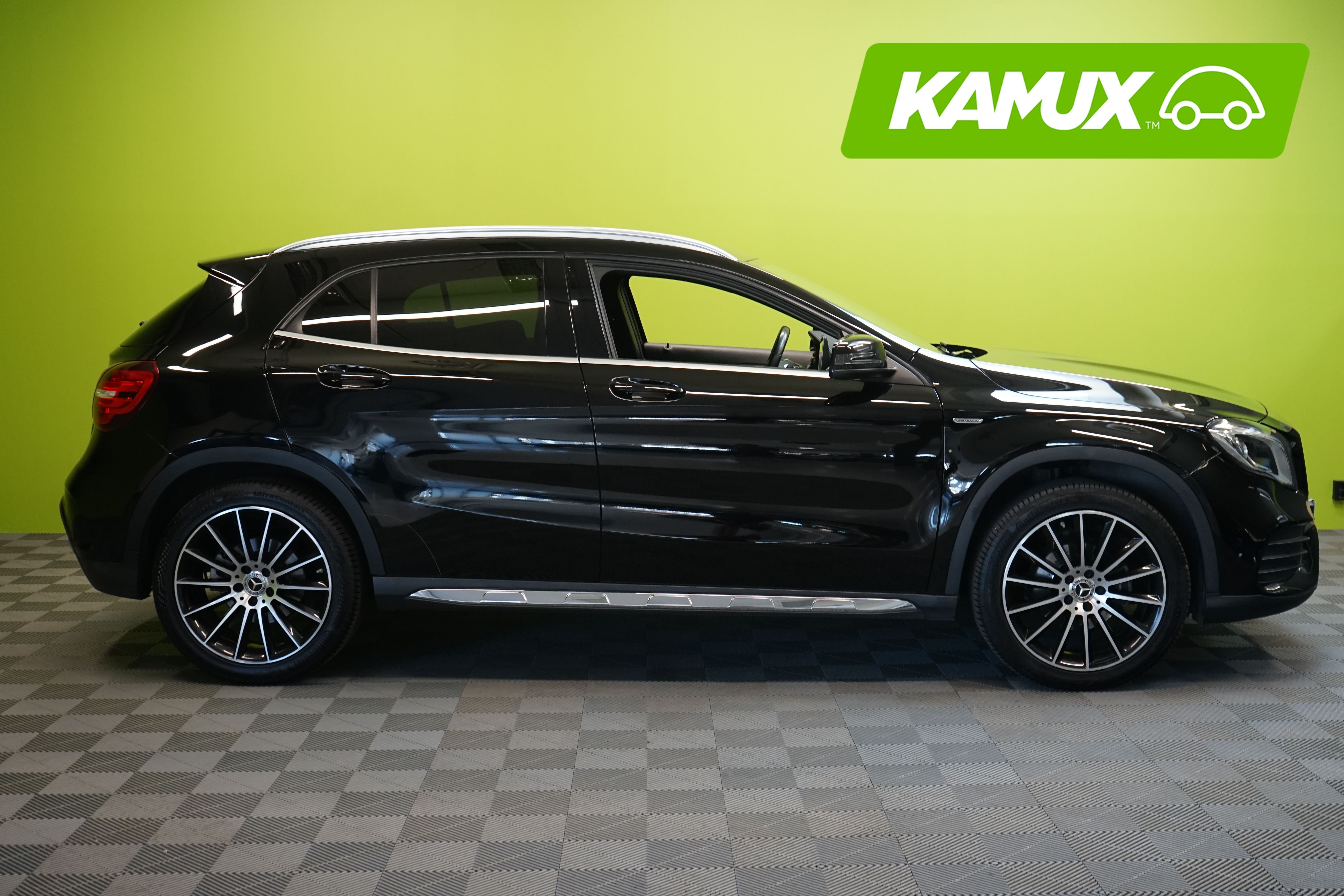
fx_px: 1605
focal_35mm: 43
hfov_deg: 45.4
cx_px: 672
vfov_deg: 31.2
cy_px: 448
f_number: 6.3
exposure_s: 1/25
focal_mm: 43
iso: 1250
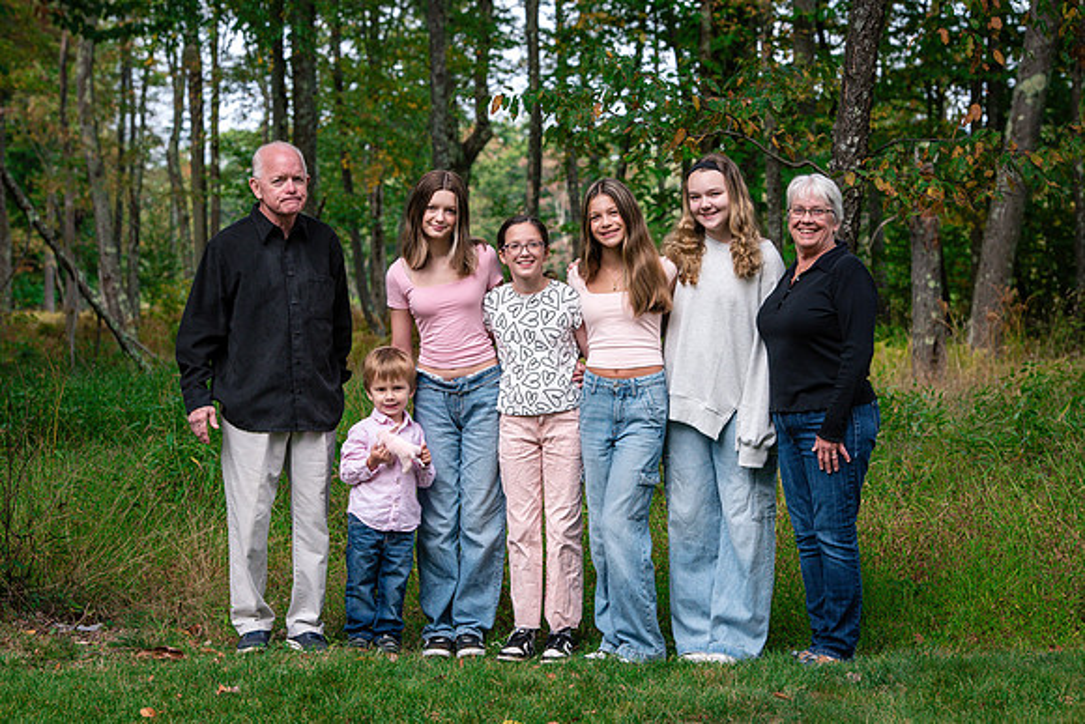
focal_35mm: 115
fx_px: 3477
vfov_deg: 11.9
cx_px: 565
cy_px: 373
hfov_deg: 17.7
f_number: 8
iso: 640
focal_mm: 105
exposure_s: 1/500
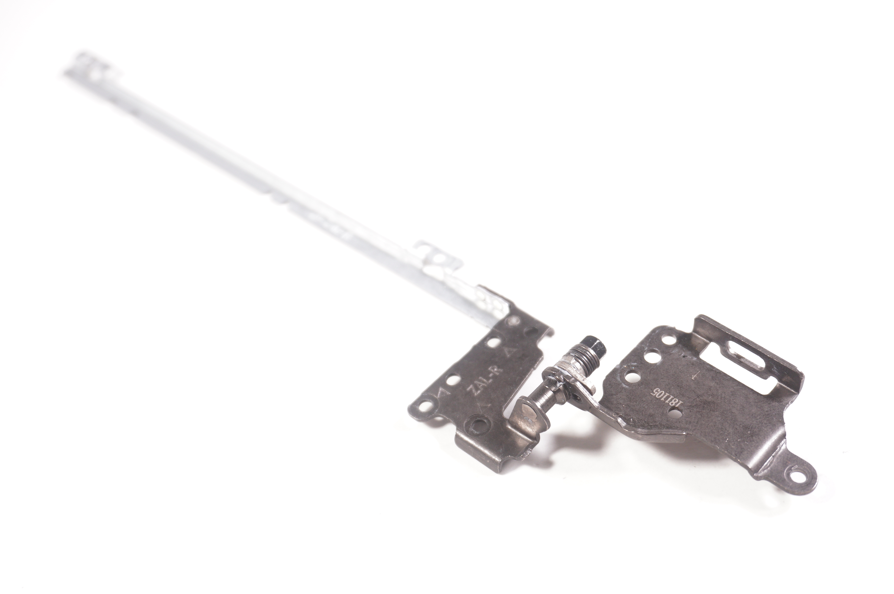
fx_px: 1116
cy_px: 297
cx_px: 447
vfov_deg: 29.8
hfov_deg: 43.6
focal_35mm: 45
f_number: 5.6
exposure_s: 1/100
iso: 640
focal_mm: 30
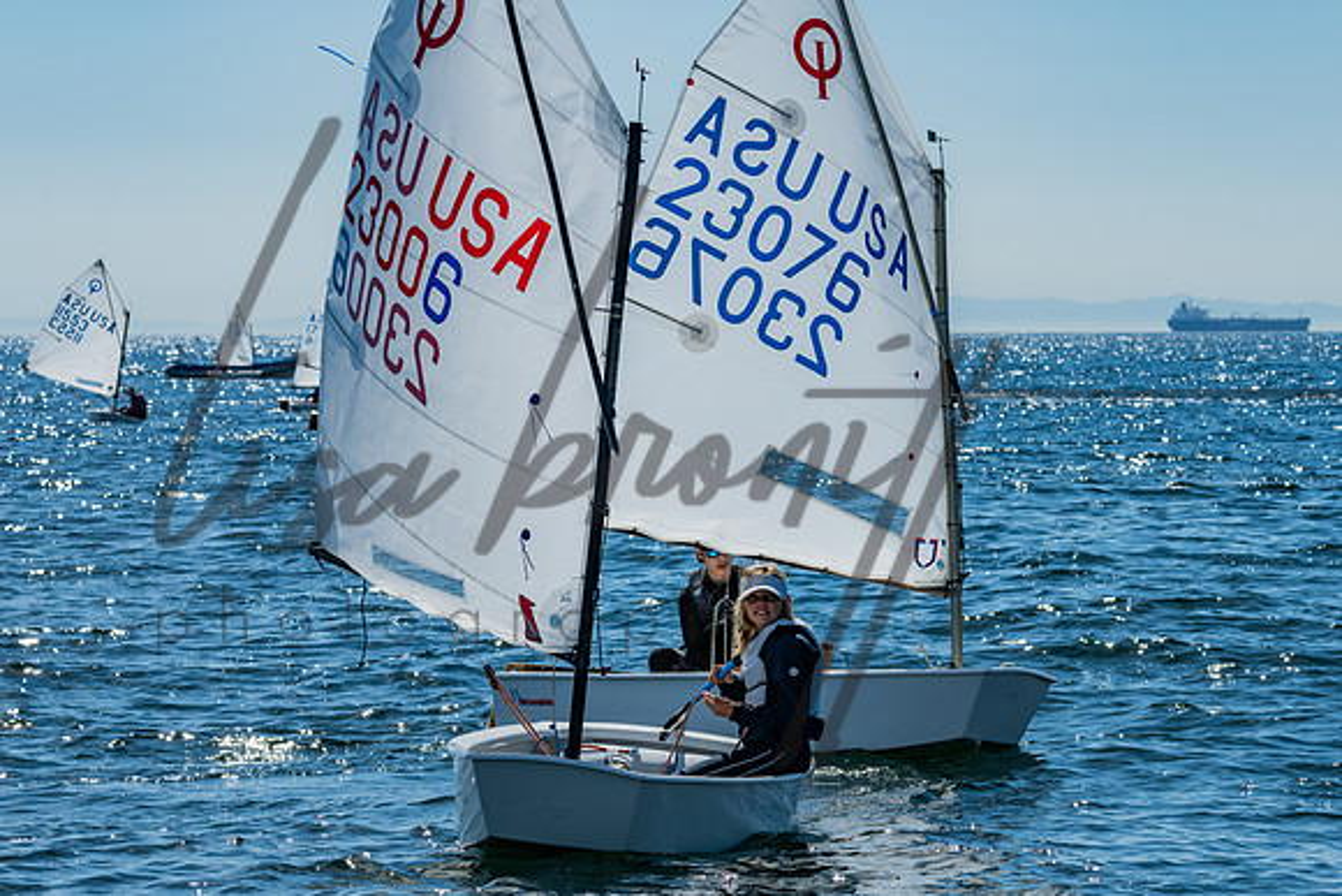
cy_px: 542
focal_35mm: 160
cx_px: 671
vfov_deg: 8.6
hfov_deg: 12.9
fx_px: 5956
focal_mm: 130
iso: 100
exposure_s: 1/500
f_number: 8
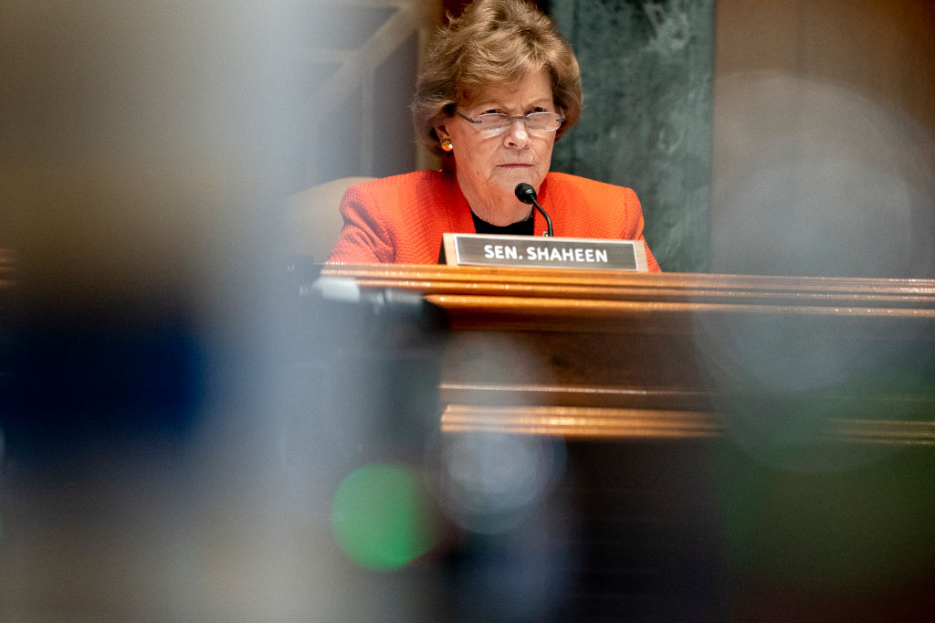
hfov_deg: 7.2
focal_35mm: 288
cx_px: 468
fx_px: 7477
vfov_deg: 4.8
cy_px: 312
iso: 2500
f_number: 2.8
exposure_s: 1/400
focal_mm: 192
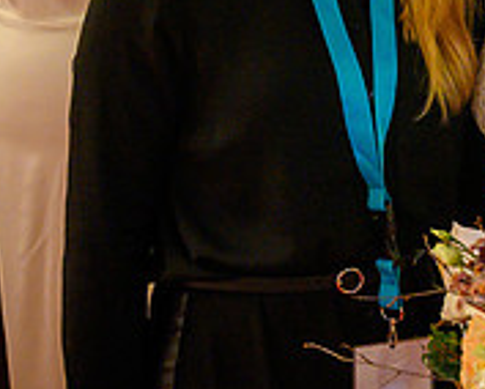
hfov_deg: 17.3
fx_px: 1480
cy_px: -29
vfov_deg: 14.7
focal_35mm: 103
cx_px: 655
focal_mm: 31.5
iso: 6400
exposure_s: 1/80
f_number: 4.5
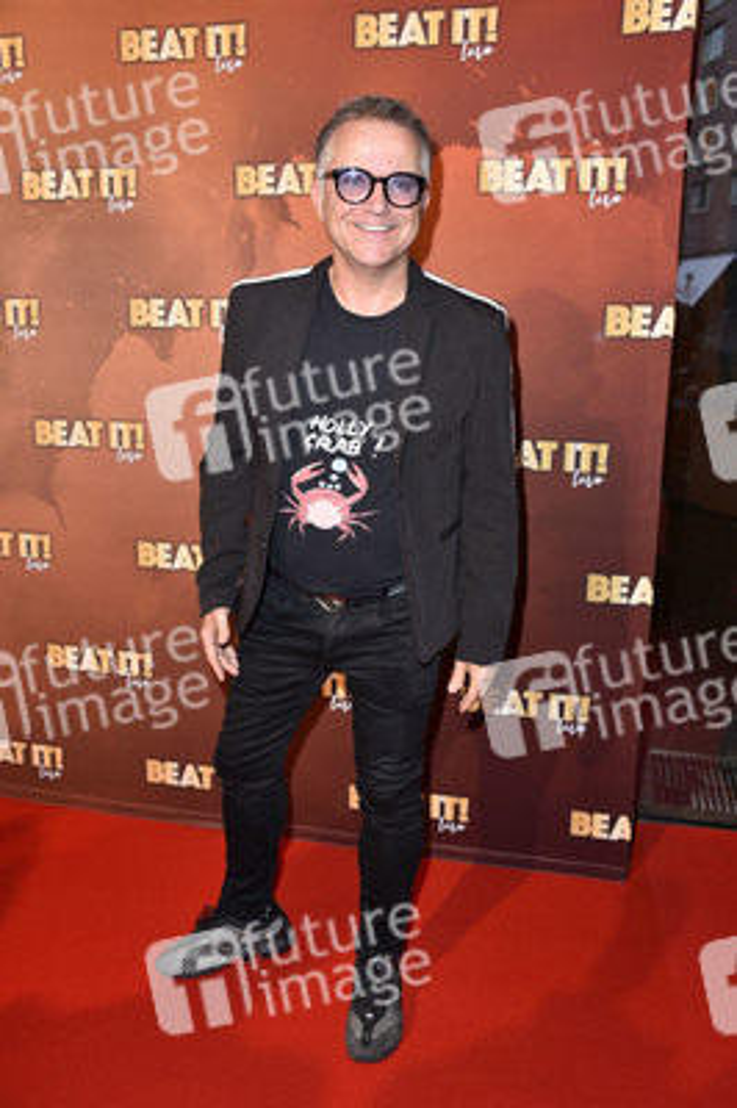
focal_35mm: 32
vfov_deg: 58.8
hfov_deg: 41.0
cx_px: 368
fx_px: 984
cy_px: 554
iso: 500
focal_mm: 32
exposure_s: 1/125
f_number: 6.3
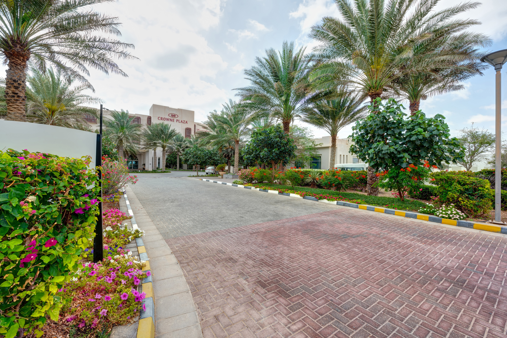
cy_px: 169
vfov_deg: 81.2
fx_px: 197
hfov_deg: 104.2
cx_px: 254
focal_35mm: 14
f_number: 22
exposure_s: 1/15
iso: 100
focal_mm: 14
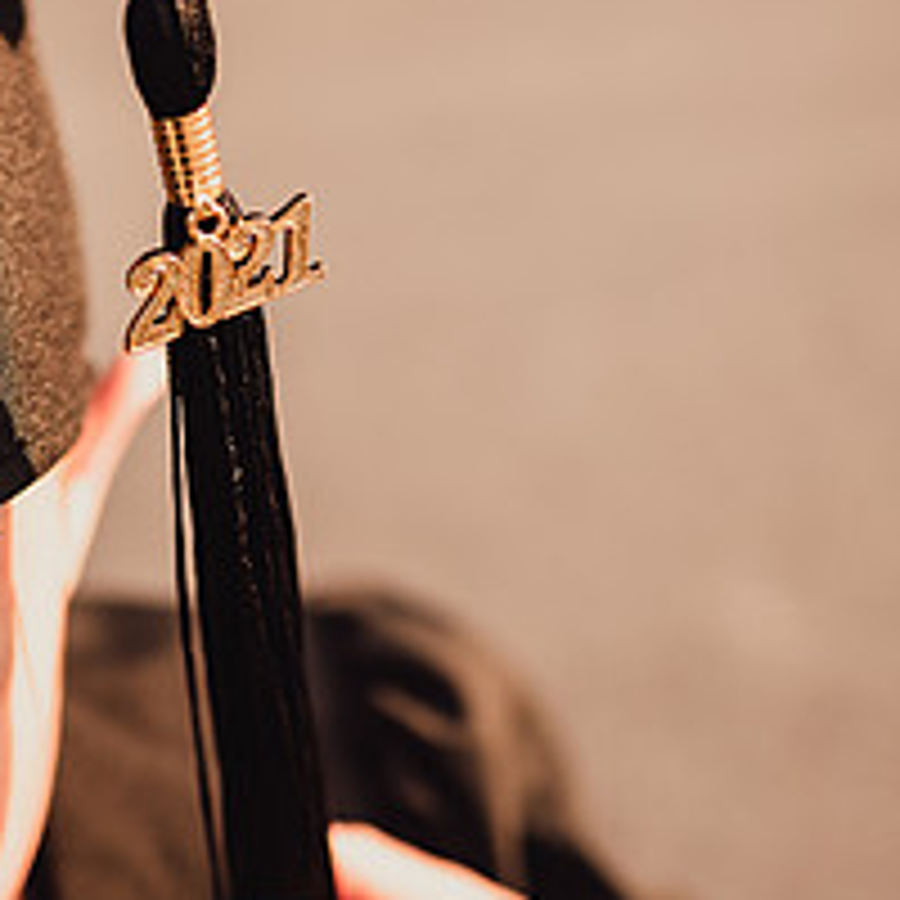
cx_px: 356
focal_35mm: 46
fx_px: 1353
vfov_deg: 35.4
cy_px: 153
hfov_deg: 36.6
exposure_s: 1/400
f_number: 2.2
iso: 100
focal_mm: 24
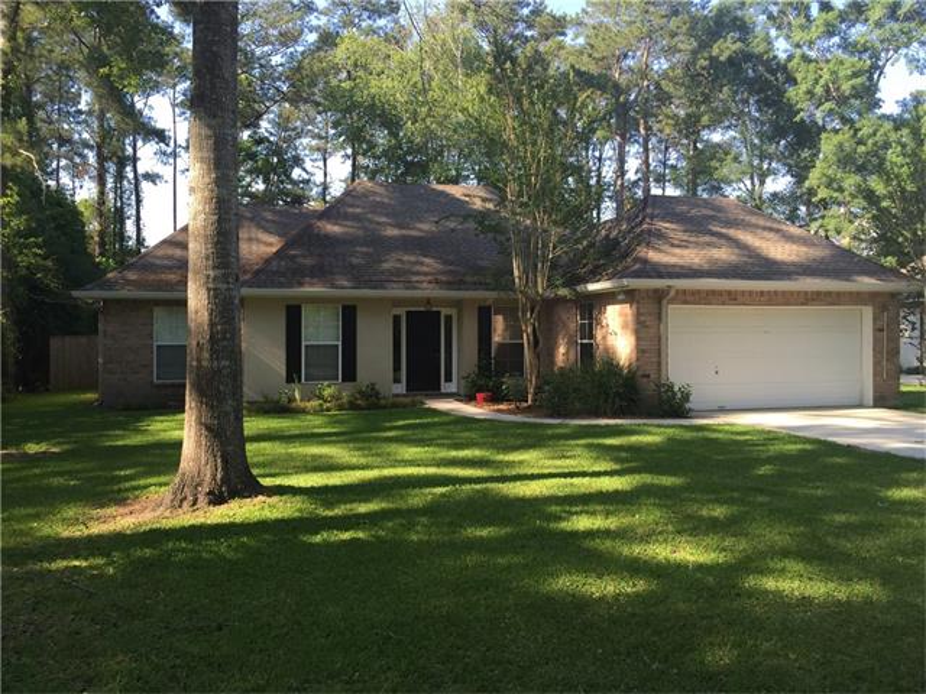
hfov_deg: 61.7
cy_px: 347
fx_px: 776
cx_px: 463
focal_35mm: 29
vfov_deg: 48.2
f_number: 2.2
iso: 32
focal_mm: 4.15
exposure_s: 1/347
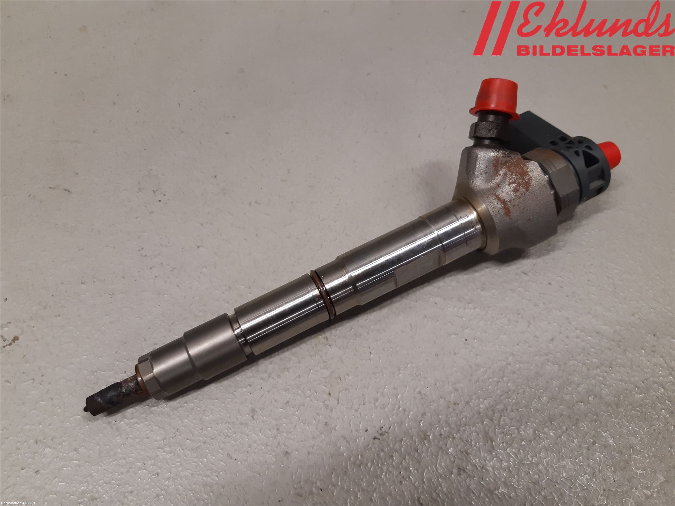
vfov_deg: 53.1
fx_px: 507
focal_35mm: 26
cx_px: 338
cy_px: 253
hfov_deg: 67.3
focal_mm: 3.93
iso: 100
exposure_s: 1/50
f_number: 1.7
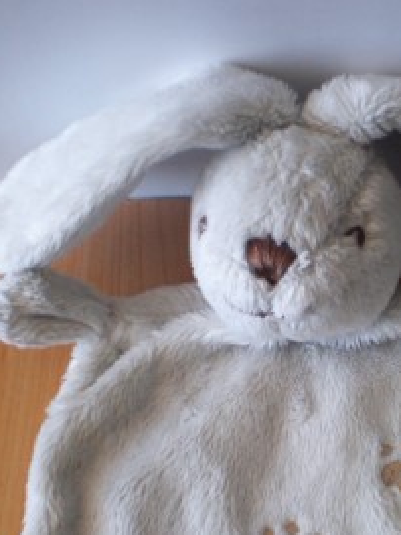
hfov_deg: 20.0
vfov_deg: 26.3
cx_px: 310
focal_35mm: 73
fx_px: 1128
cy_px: 413
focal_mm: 6.3
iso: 89
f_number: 3.1
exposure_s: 1/58.4
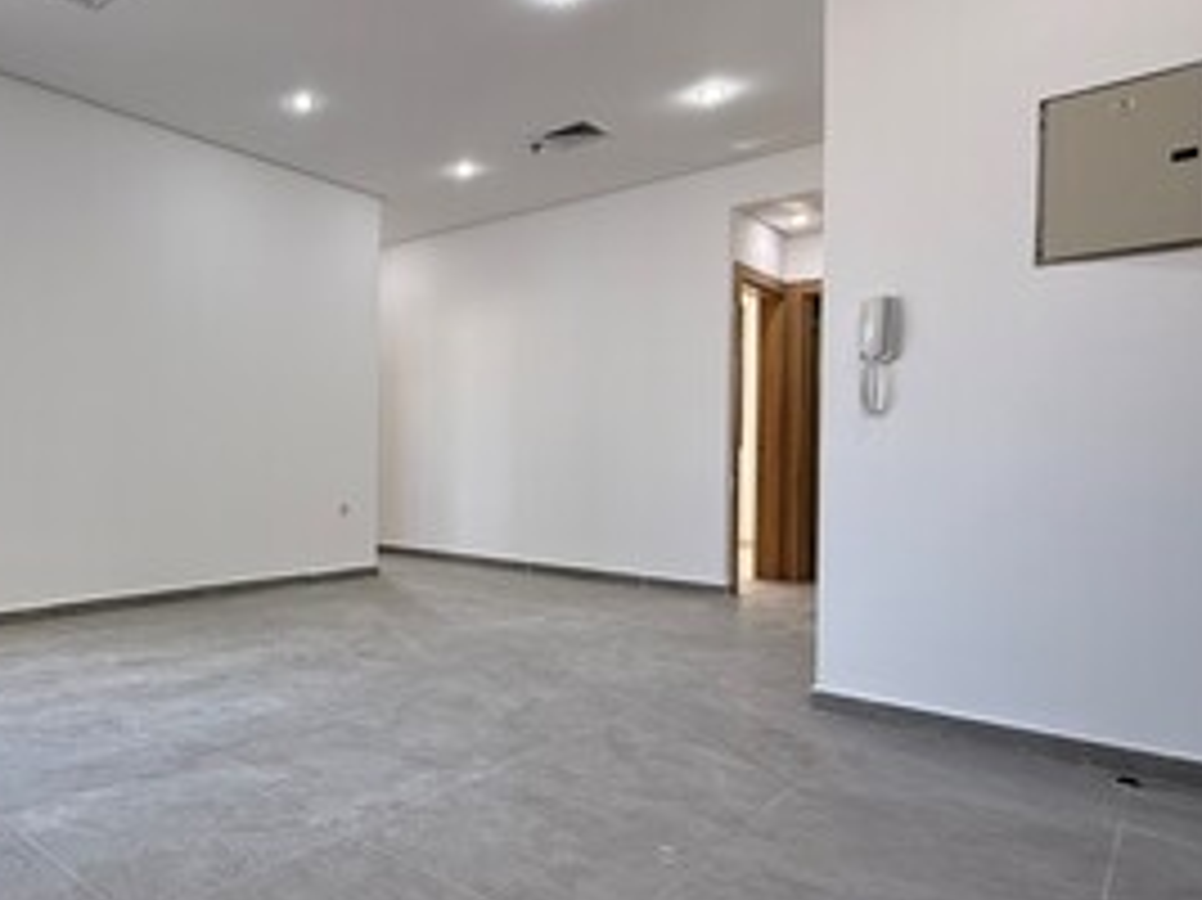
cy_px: 461
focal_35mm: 24
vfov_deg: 56.8
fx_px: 833
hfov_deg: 65.2
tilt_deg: -0.1
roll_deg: -0.5
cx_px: 241
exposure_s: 1/99
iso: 125
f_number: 2.2
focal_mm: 2.22
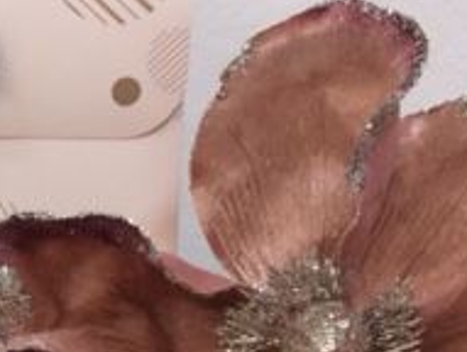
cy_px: 391
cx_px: -242
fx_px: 1311
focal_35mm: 97
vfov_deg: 14.9
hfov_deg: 17.9
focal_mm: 4.15
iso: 50
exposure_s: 1/33
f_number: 2.2
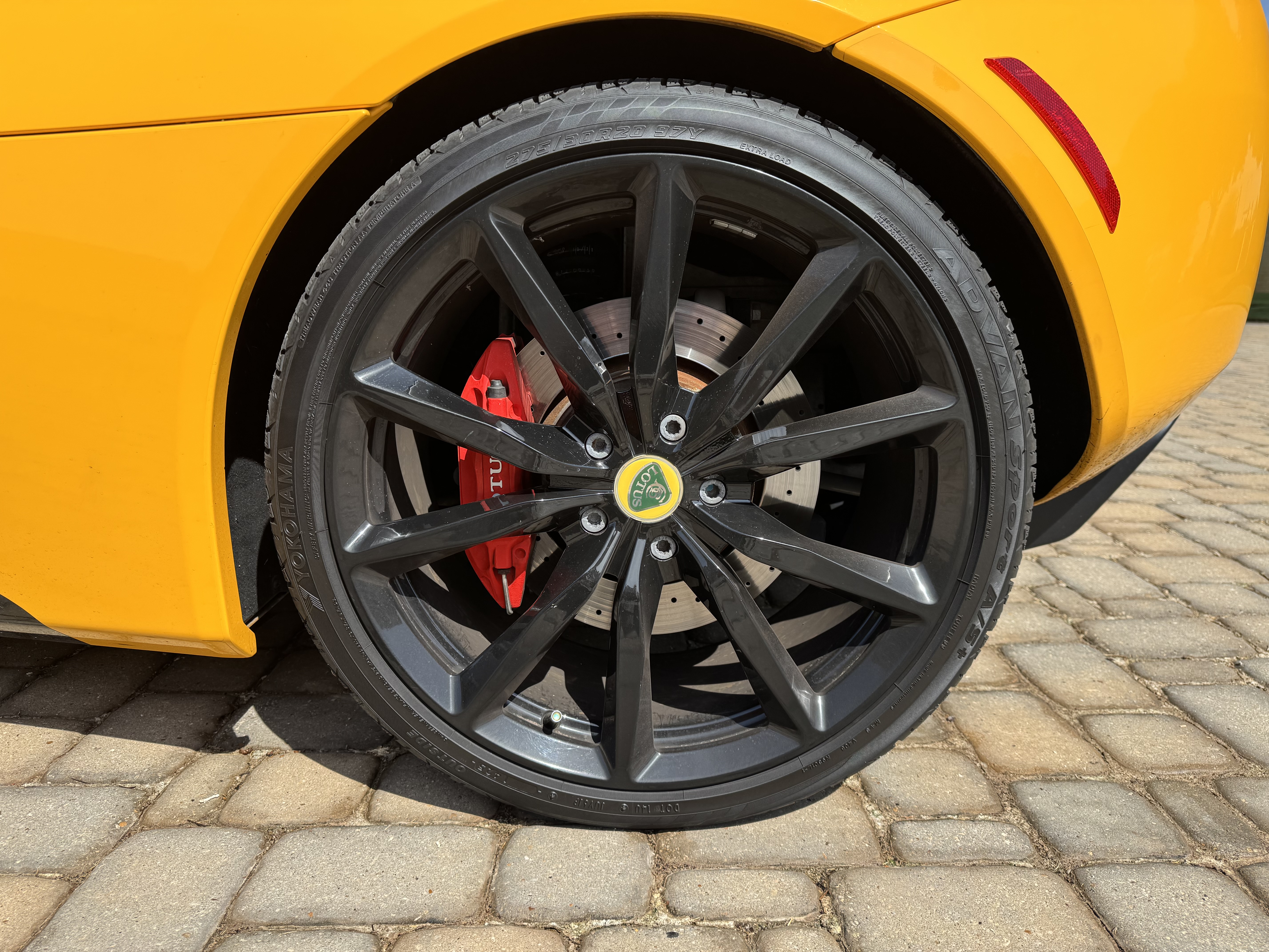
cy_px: 476
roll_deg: +1.1
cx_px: 634
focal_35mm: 24
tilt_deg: -11.0
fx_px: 880
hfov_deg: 71.6
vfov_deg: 56.8
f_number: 1.78
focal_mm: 6.76
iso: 80
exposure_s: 1/3247
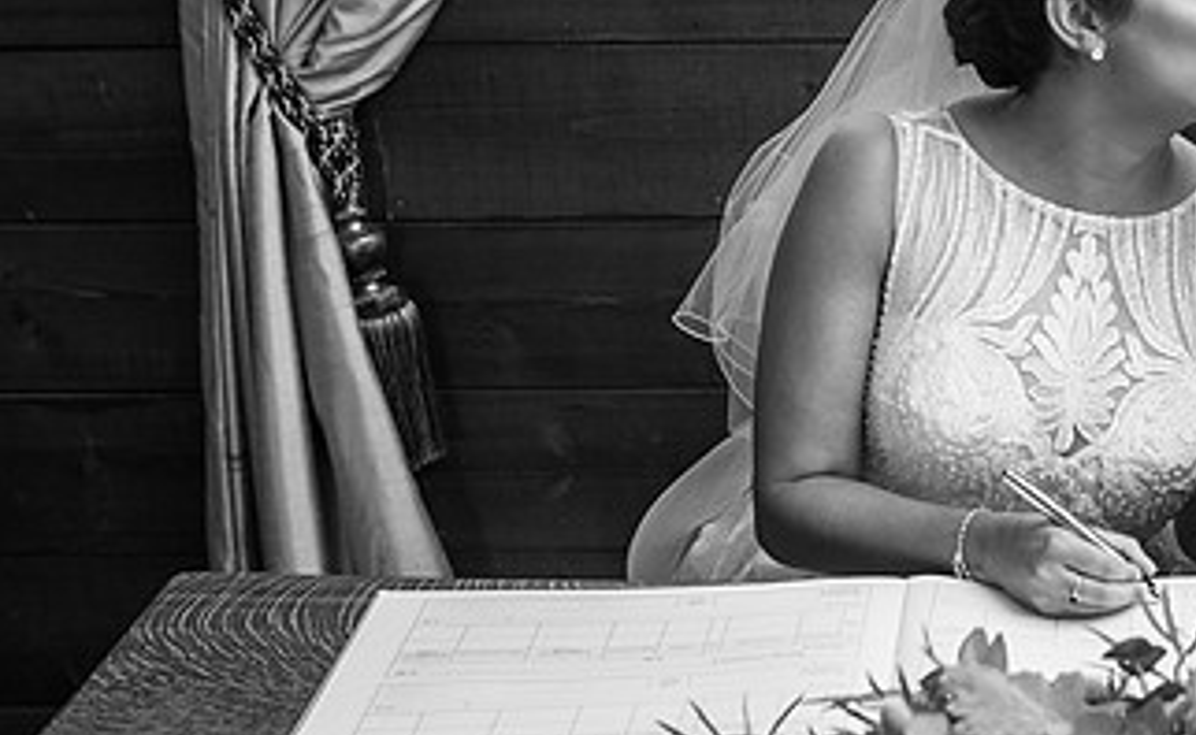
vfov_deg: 17.8
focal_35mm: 72
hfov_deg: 27.1
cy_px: 252
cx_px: 1190
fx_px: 2336
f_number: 4
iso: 250
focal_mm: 35
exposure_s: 1/80
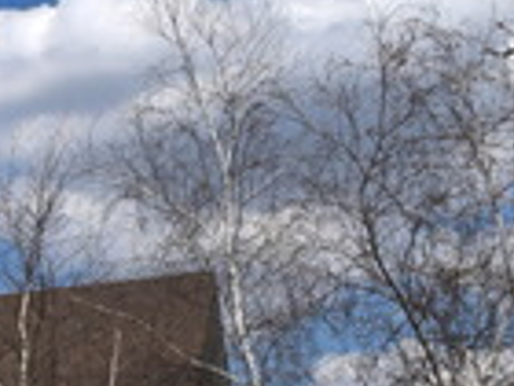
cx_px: -635
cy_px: 542
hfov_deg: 13.3
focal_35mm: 119
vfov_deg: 12.0
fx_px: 1767
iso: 200
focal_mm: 18
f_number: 13
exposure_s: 1/800
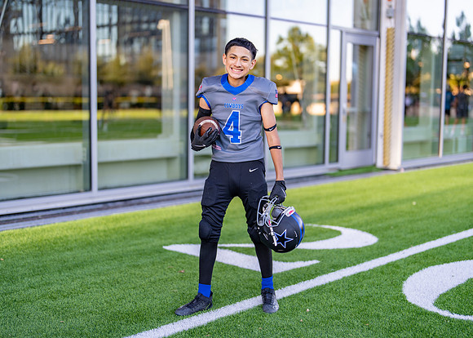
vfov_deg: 26.8
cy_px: 169
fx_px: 707
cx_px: 236
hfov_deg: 37.0
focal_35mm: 53
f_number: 1.2
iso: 100
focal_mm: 50
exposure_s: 1/640
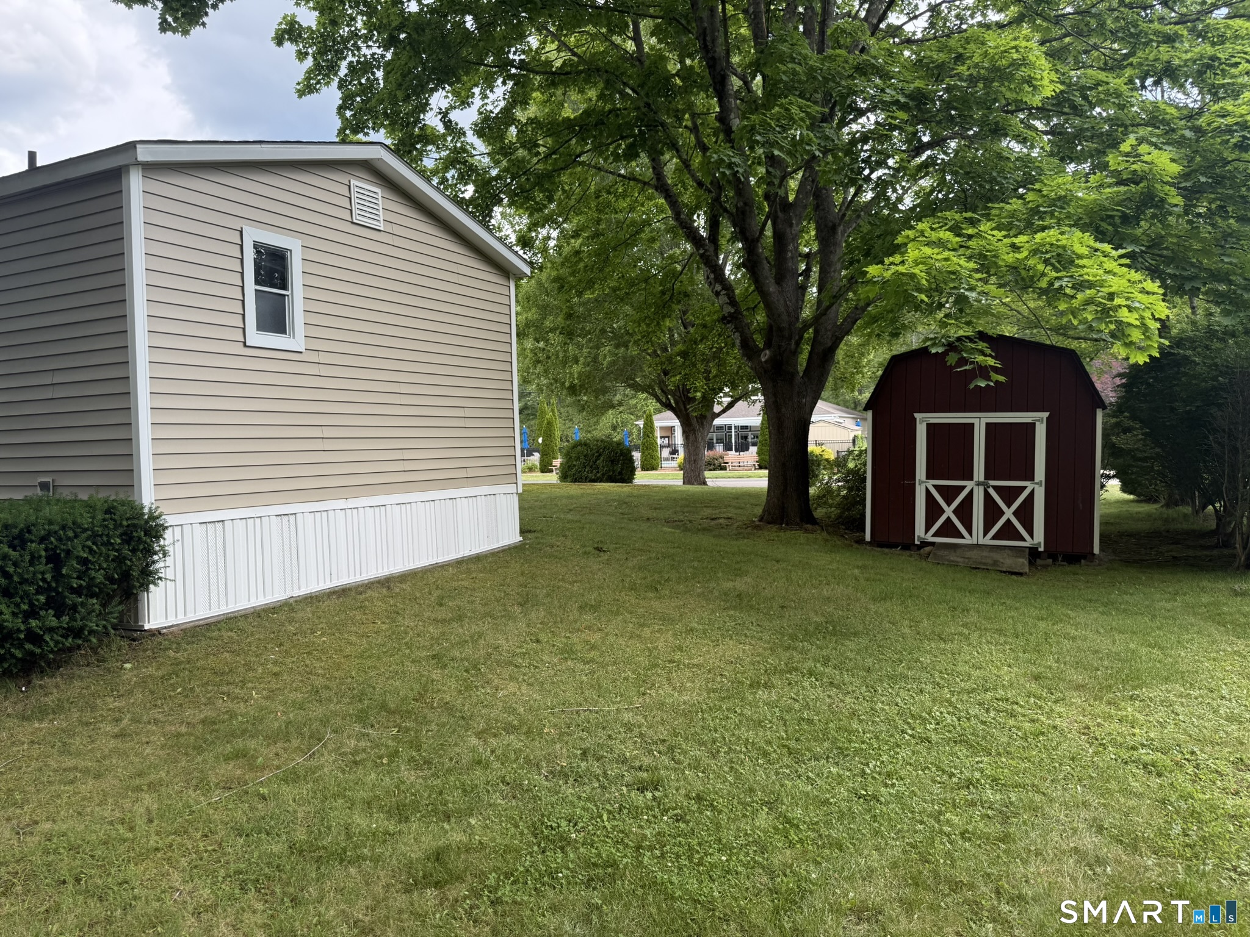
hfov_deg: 71.6
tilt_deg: -0.8
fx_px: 867
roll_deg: +1.2
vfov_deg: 56.8
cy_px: 468
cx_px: 625
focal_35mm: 24
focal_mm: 6.76
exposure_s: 1/1091
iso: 80
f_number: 1.78
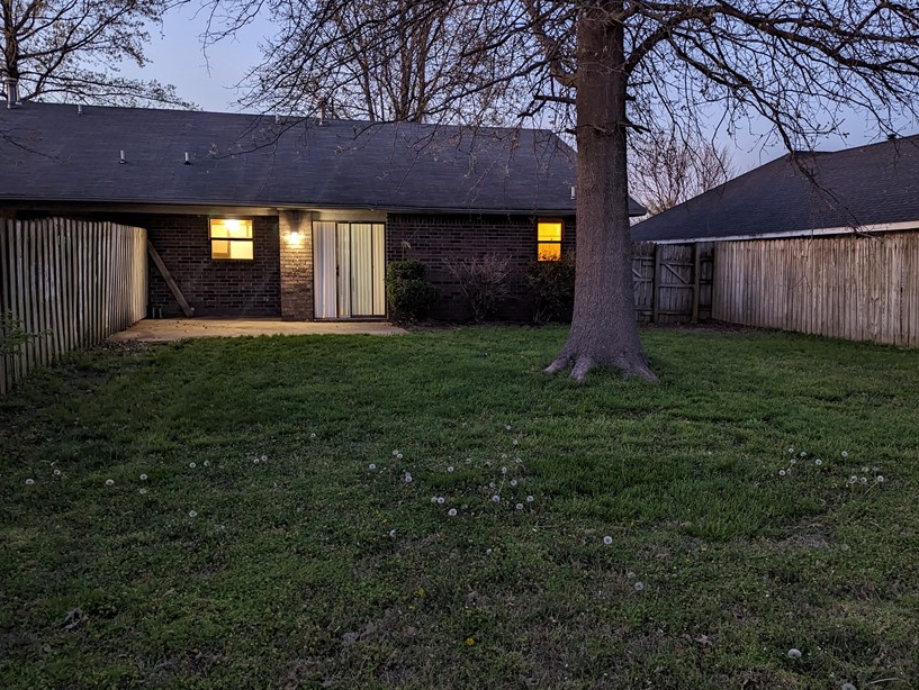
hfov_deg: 59.8
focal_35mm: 30
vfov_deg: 46.8
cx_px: 507
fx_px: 797
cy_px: 338
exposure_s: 1/38.5
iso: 441
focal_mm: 6.81
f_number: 1.85
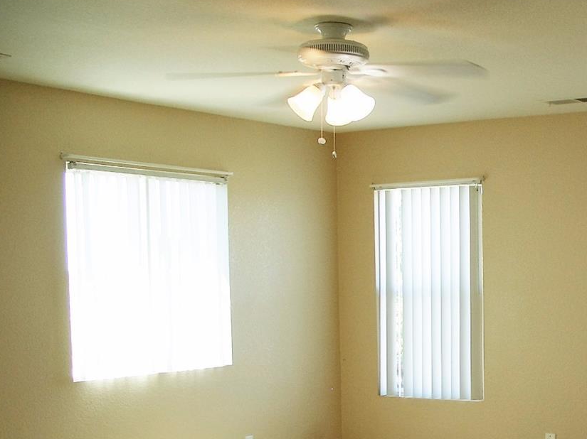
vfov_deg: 23.9
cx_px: 517
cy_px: 367
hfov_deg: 30.9
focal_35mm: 60
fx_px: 1017
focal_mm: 7.1
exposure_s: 1/60
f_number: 2.8
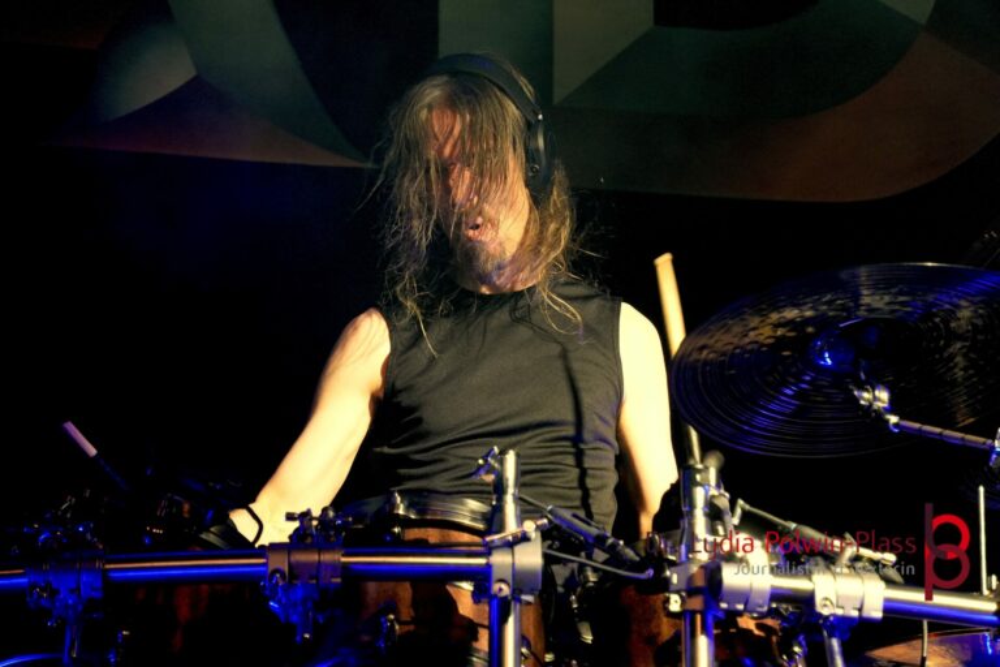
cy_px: 334
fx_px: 5875
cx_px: 500
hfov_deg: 9.7
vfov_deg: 6.5
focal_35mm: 212
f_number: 5.6
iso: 1600
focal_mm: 141
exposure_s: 1/250
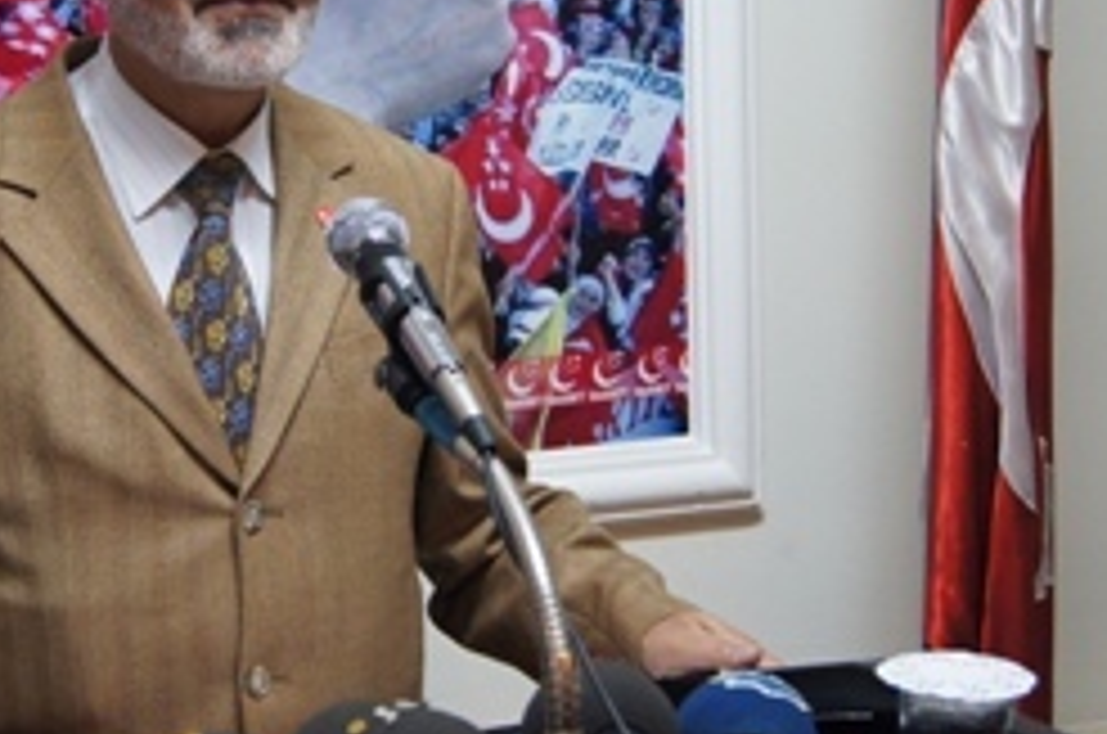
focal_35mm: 82
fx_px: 2517
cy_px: 290
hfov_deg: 24.7
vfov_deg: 16.6
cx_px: 378
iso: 1600
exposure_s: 1/60
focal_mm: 30
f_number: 4.5
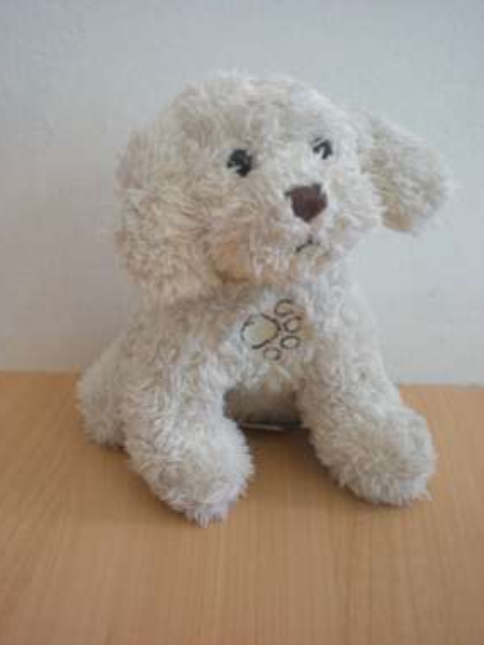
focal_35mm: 39
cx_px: 239
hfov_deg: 36.8
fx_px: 727
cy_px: 316
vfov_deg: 47.9
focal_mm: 6.3
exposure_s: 1/30.3
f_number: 3.1
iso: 200
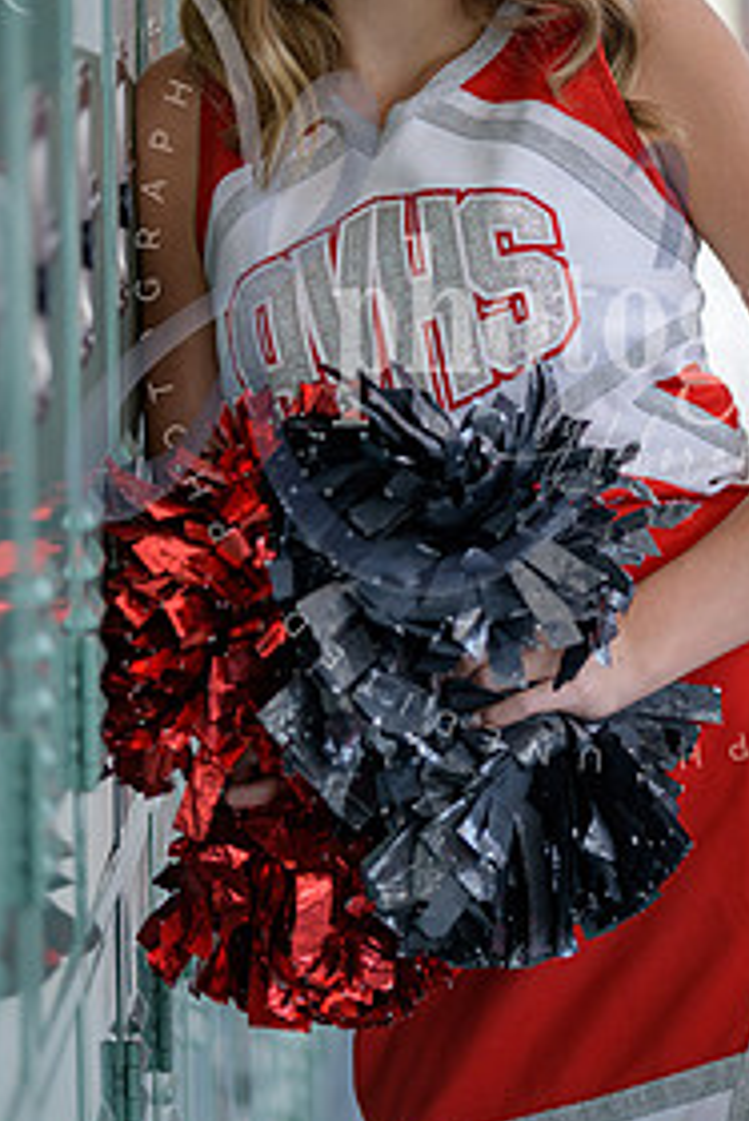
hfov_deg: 7.1
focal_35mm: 193
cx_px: 561
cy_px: 256
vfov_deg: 10.6
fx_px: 6015
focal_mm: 120
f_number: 2.8
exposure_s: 1/125
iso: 250
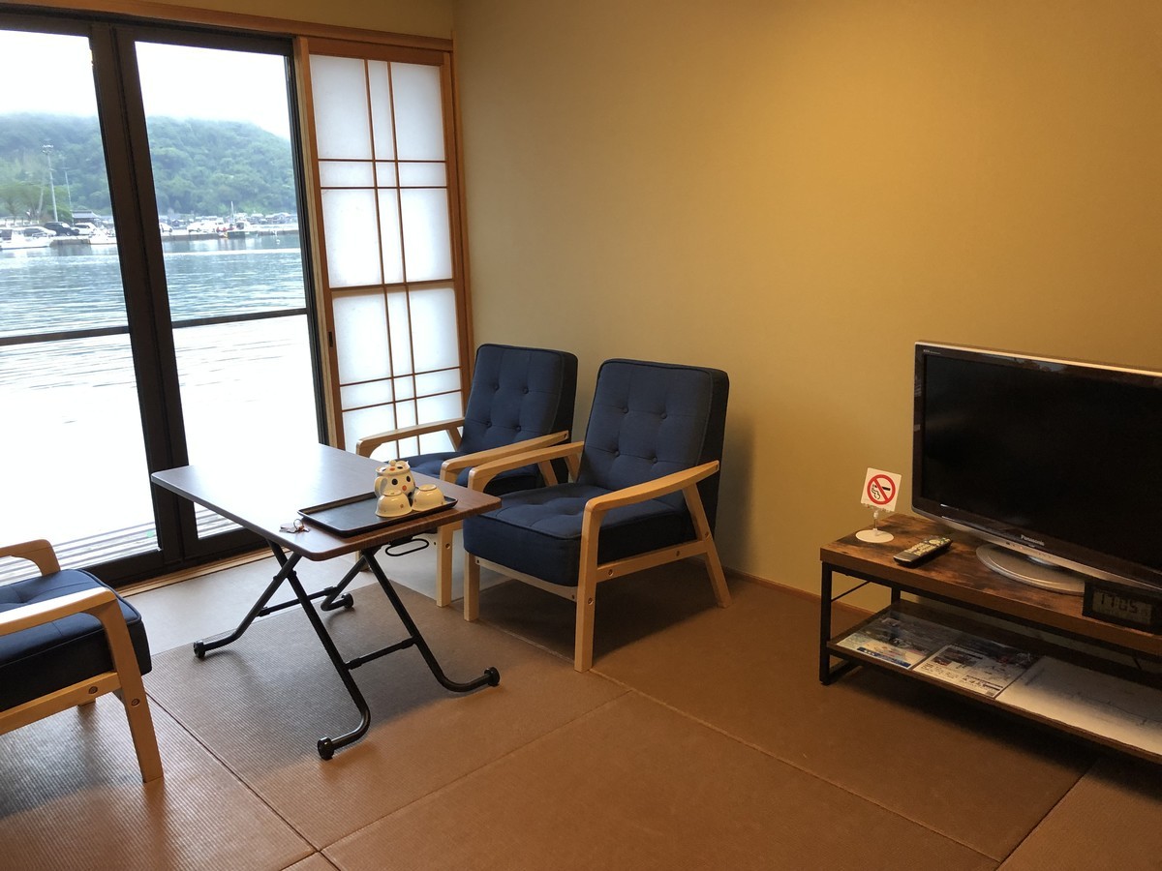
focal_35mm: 28
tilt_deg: -11.9
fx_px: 940
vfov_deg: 49.7
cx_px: 581
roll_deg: +1.3
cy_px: 436
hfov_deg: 63.4
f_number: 1.8
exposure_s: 1/30
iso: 40
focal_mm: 3.99
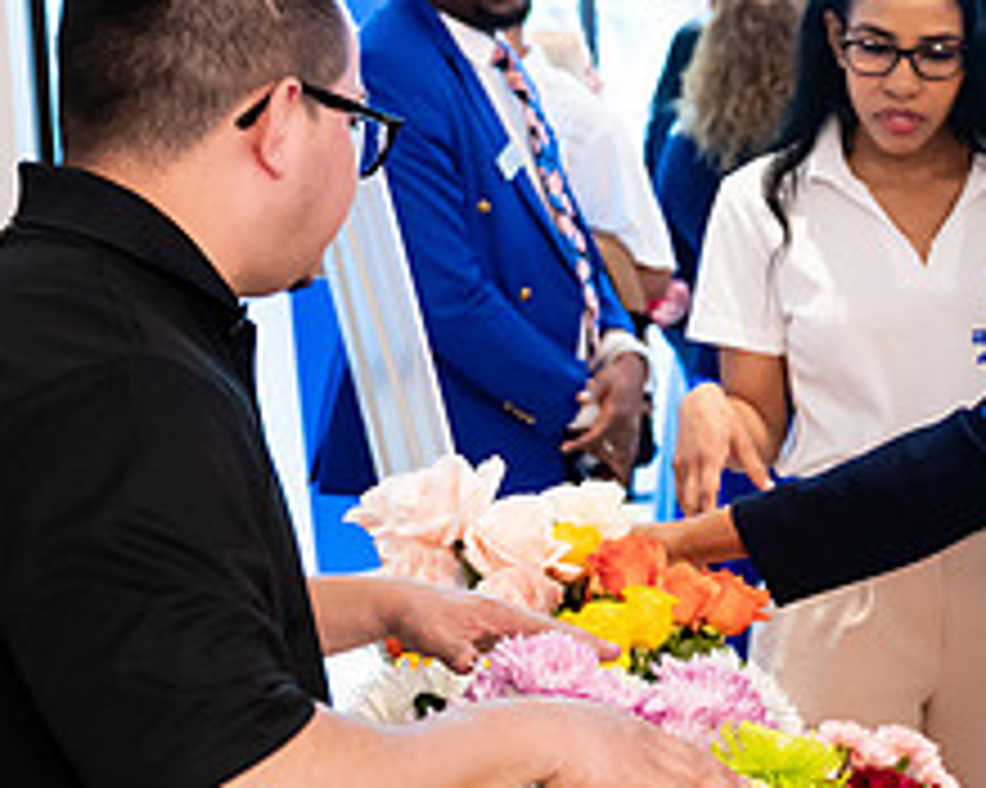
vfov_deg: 17.1
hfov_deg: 20.4
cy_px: 437
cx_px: 1049
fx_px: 2625
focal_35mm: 90
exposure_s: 1/200
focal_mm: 34
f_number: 3.2
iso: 2000
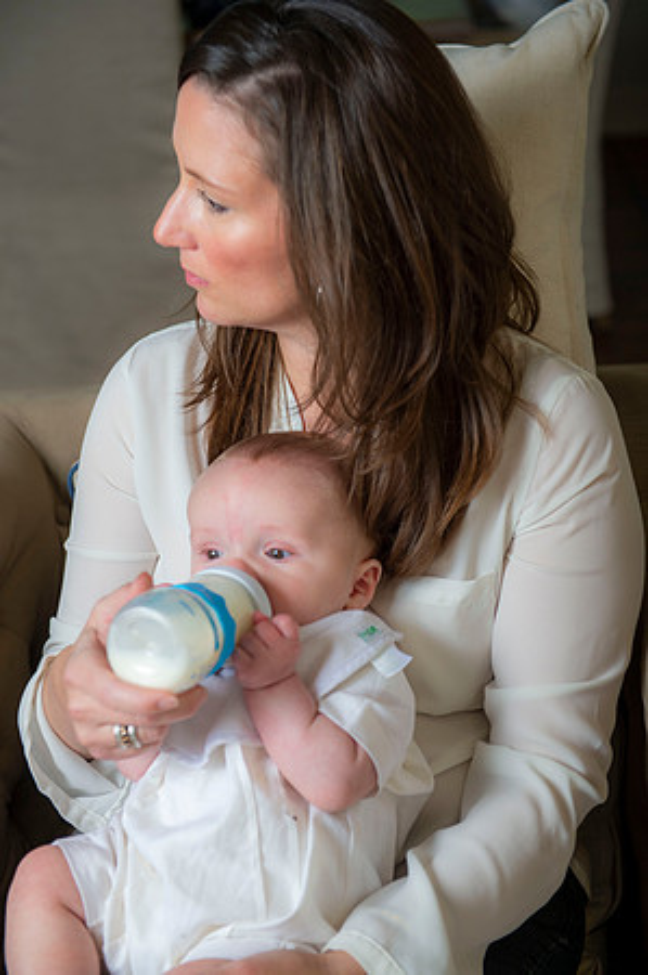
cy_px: 488
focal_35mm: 66
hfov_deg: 20.6
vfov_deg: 30.5
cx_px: 324
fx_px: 1786
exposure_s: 1/200
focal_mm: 66
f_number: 4
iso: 250
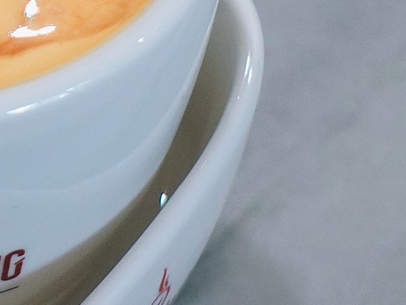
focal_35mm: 293
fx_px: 3439
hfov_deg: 6.7
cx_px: -194
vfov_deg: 5.1
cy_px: -54
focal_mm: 25.7
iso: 640
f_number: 2.8
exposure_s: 1/80
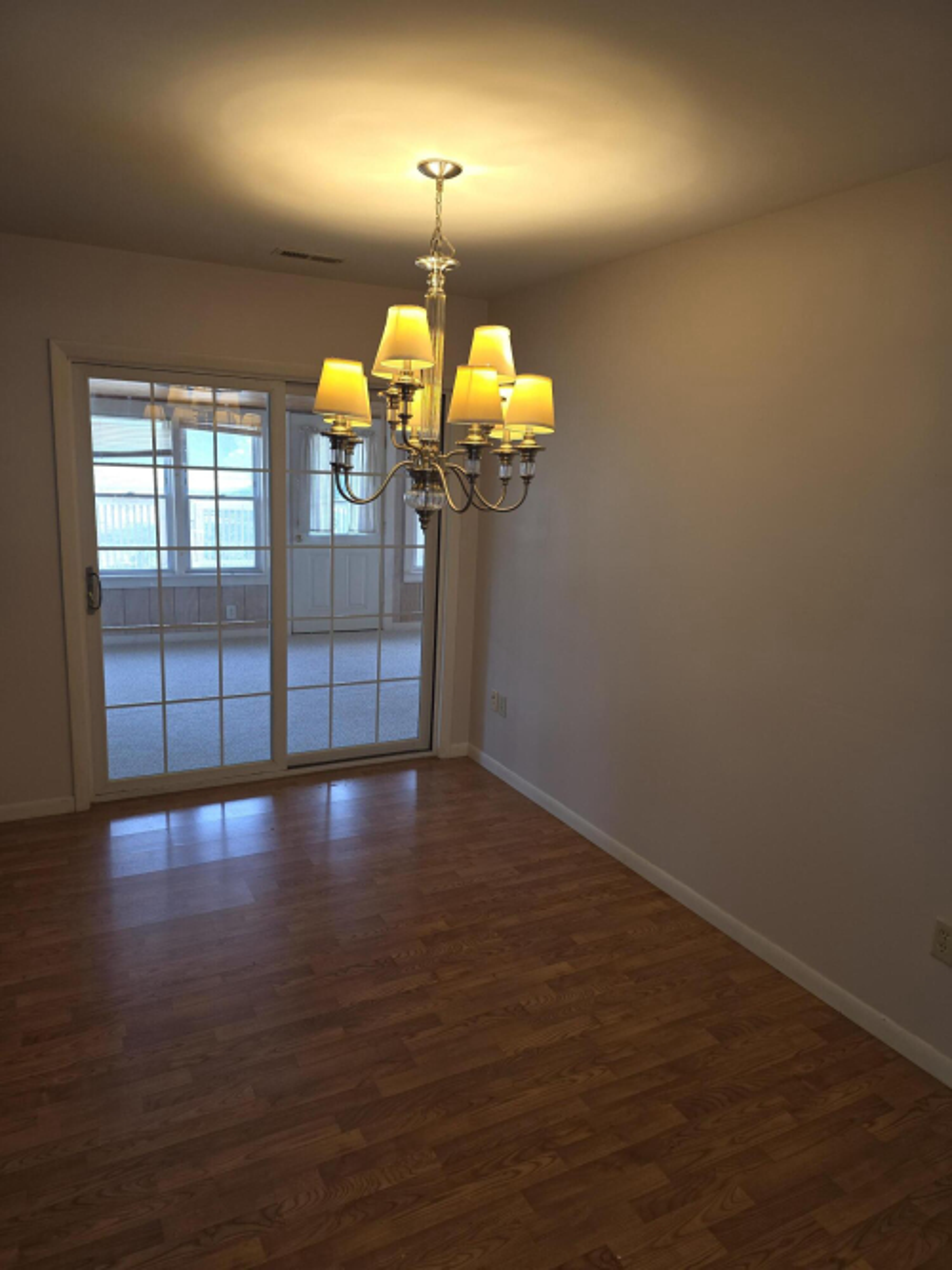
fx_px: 844
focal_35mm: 23
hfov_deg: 58.9
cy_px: 635
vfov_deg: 73.9
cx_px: 476
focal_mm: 6.3
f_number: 1.7
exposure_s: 1/60
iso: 50
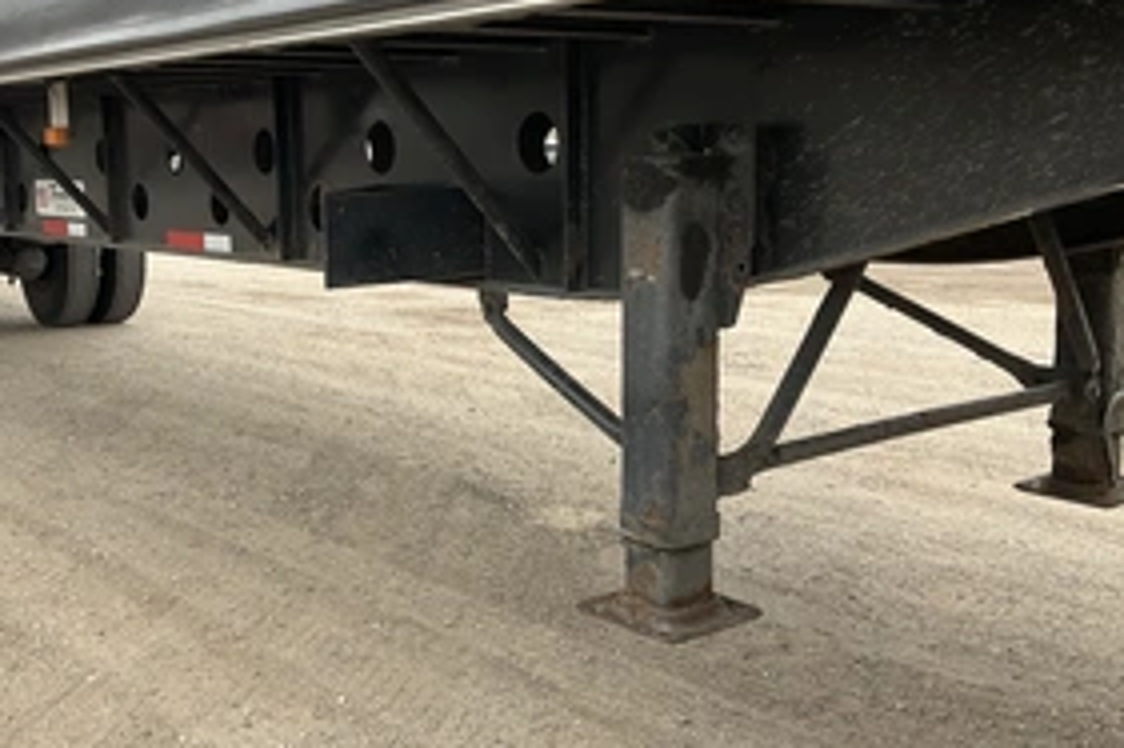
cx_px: 412
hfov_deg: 45.0
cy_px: 300
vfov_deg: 31.1
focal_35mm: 43
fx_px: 1342
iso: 20
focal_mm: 3
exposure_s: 1/137
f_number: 1.8
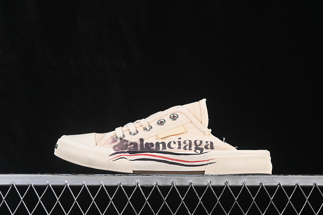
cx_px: 162
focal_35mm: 75
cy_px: 108
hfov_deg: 27.0
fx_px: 673
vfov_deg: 18.2
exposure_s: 1/80
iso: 160
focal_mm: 50
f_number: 8
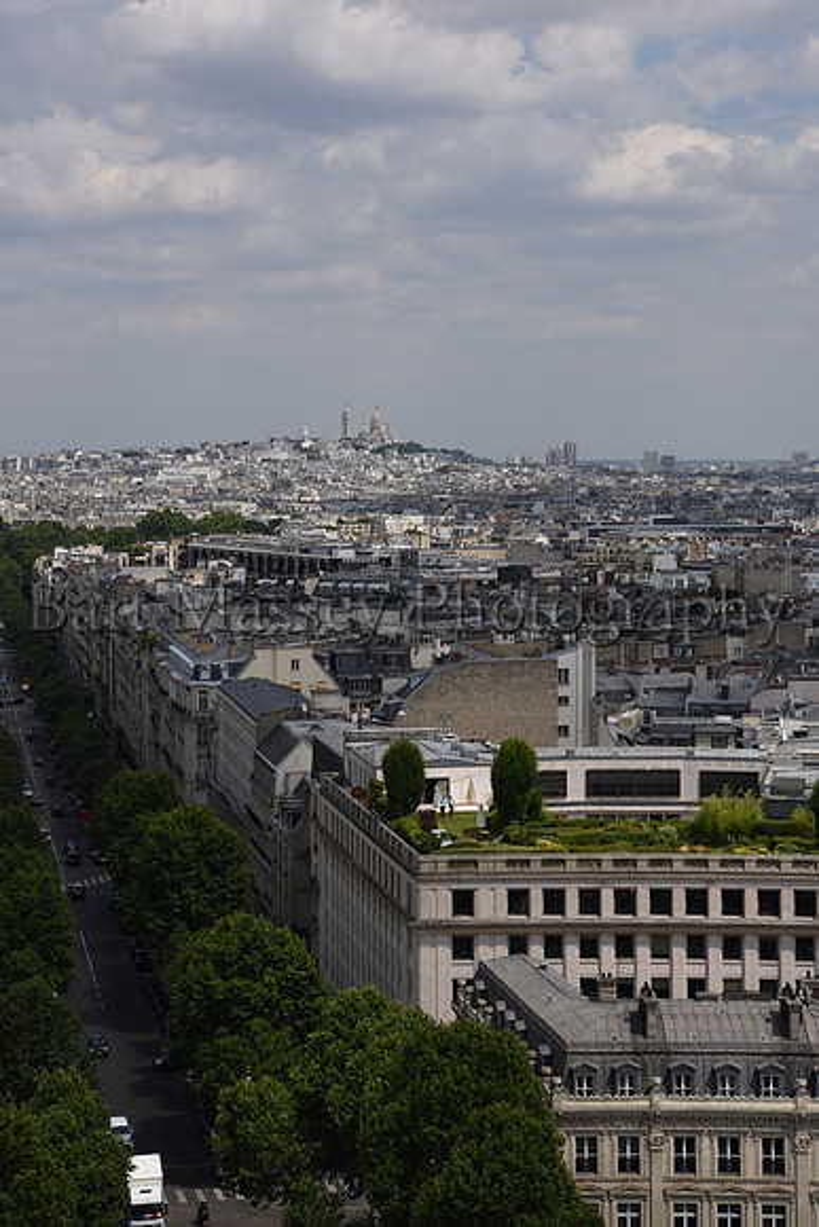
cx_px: 410
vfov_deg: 30.5
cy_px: 614
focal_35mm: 66
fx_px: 2251
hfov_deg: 20.6
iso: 140
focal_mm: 66
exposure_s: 1/125
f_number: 20
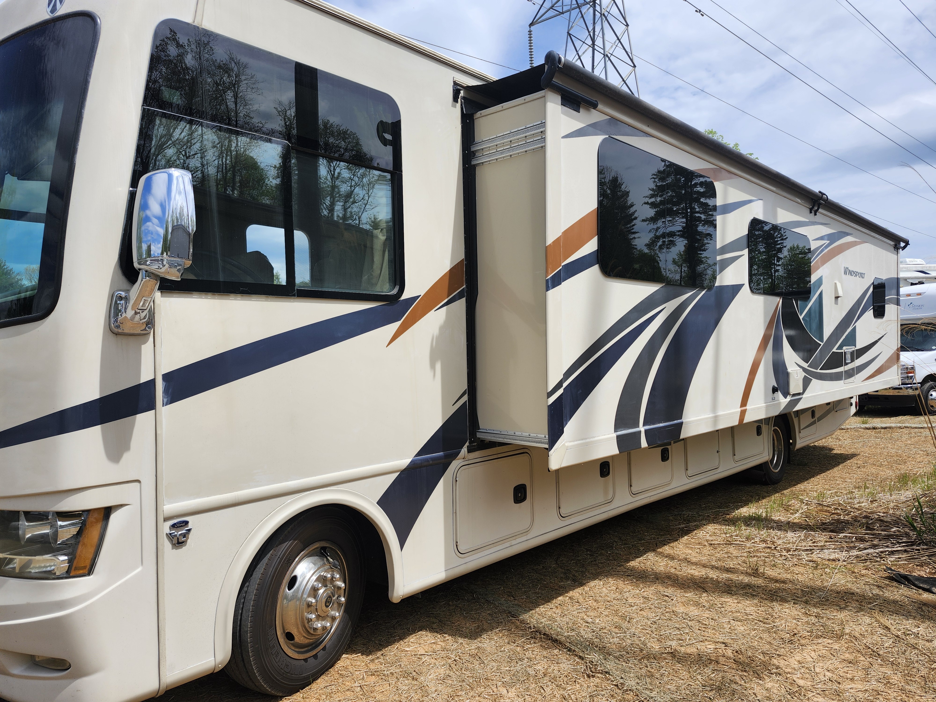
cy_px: 351
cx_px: 468
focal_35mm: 23
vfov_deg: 58.9
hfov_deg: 73.9
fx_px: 622
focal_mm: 5.54
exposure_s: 1/1668
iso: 25
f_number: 1.8
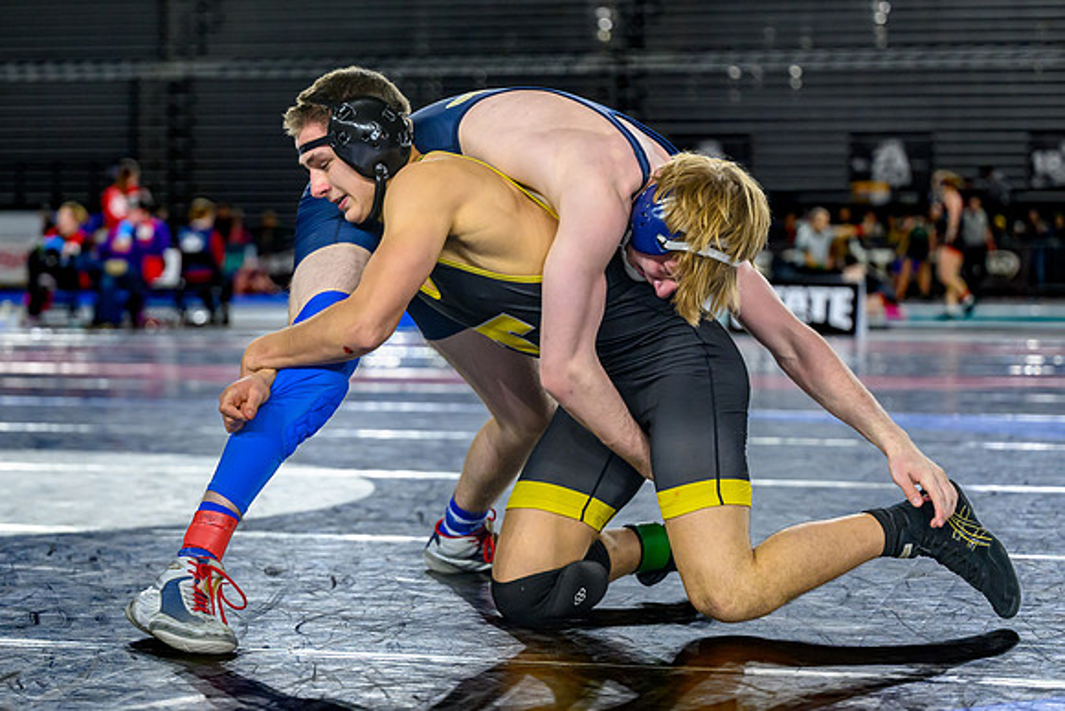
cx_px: 479
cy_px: 319
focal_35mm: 93
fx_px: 2742
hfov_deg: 22.0
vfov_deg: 14.8
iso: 2500
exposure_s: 1/800
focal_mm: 70
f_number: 2.8
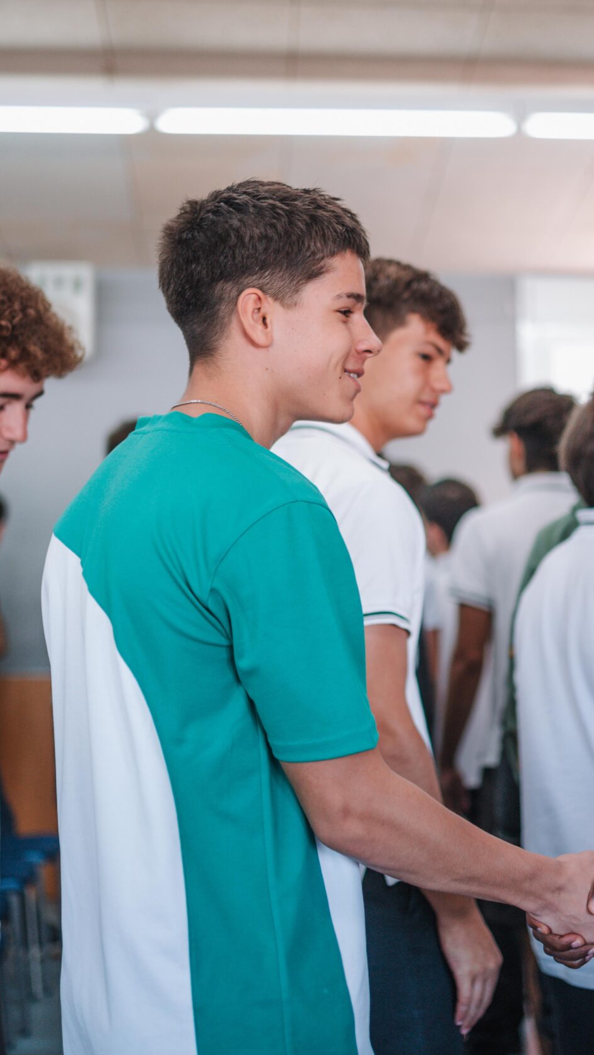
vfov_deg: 37.2
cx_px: 413
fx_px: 1568
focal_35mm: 56
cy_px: 531
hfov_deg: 21.3
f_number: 1.4
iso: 640
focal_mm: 35
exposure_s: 1/400
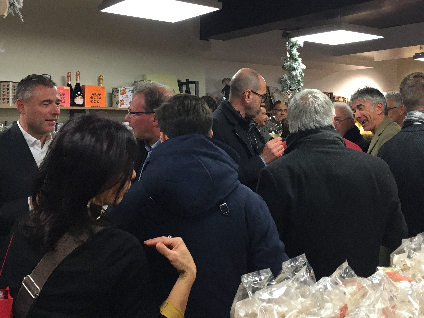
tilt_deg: +1.5
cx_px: 230
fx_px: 502
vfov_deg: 34.8
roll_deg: +0.6
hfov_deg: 45.7
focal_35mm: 41
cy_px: 103
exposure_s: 1/30
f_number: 2.2
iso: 80
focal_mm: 4.15
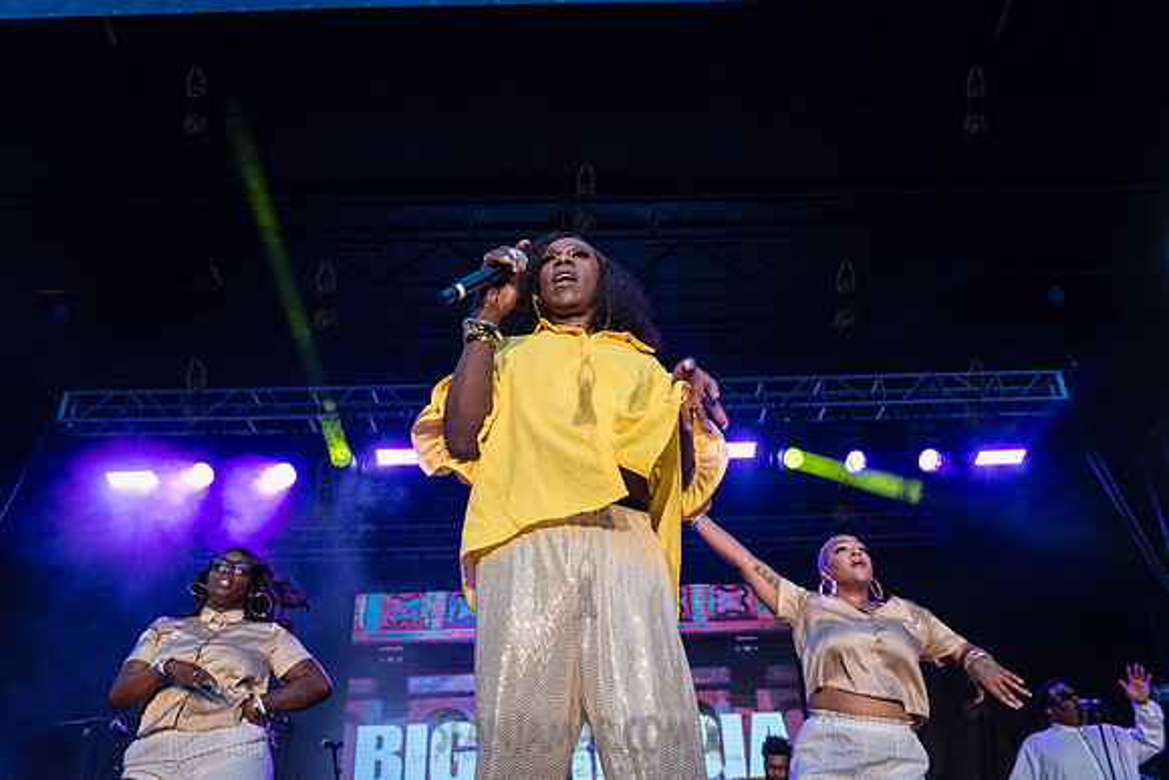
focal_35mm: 32
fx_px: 1039
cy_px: 390
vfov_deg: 41.1
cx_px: 584
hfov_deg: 58.7
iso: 2000
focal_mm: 32
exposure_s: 1/500
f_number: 4
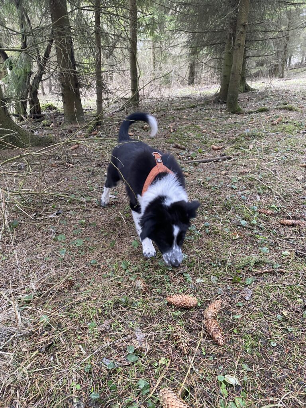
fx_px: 306
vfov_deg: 67.3
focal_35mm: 26
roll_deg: -1.9
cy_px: 204
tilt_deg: -25.3
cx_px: 153
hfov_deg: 53.1
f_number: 1.8
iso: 125
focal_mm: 4.25
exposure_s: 1/77
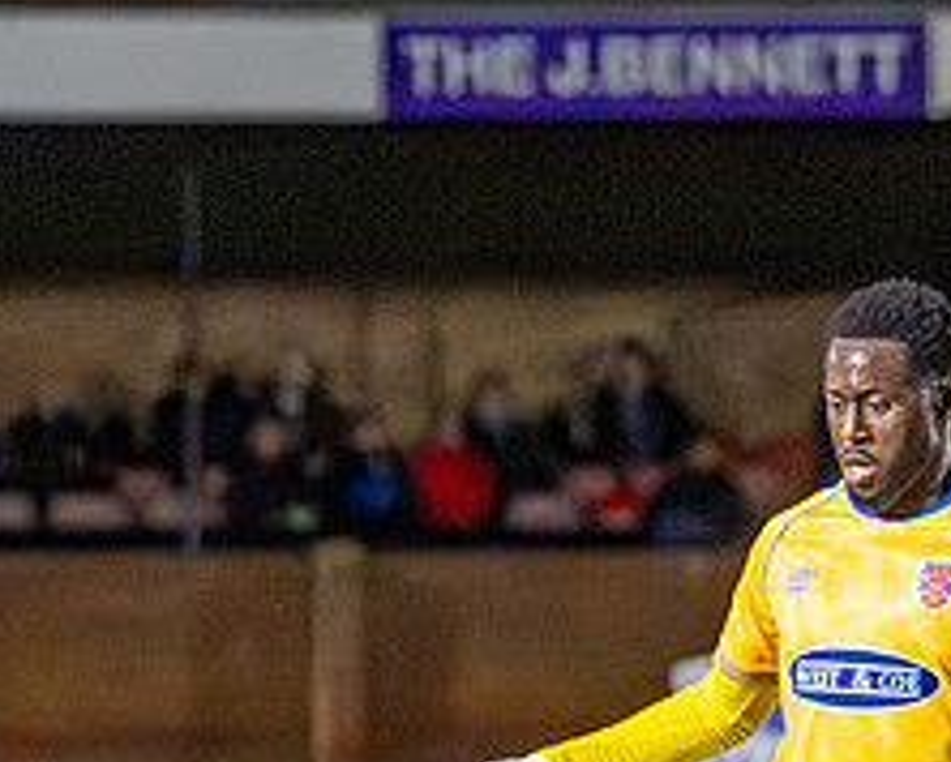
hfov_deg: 3.4
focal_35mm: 564
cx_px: -277
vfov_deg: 2.7
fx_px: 15888
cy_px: 1077
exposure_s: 1/1250
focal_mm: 110
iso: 8000
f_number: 3.2
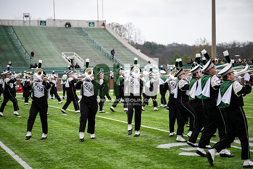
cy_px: 84
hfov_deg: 28.8
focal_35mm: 70
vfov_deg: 19.5
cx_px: 126
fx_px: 492
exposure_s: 1/500
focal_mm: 70
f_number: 2.8
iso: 160
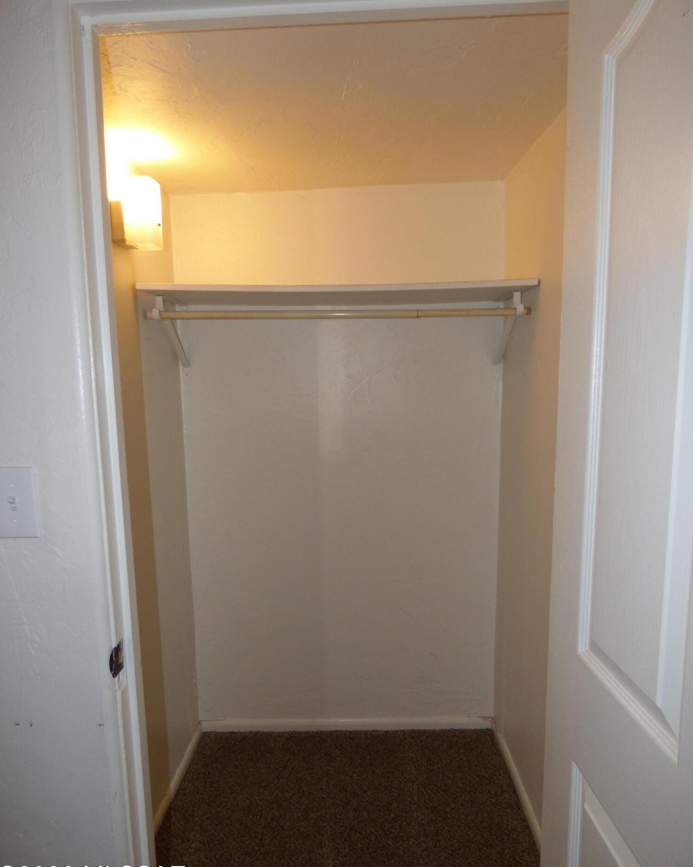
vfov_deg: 77.6
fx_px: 538
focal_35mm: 21
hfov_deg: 65.5
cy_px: 452
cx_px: 344
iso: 125
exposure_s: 1/60
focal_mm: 3.58
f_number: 2.8
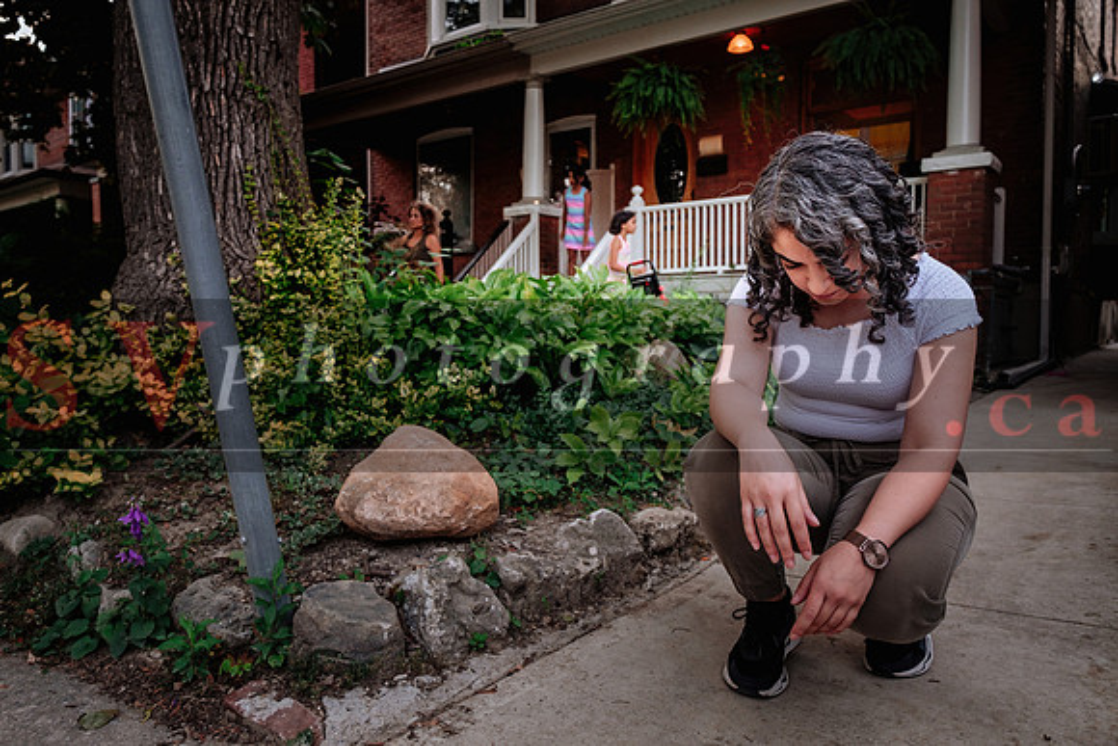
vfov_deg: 49.6
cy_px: 373
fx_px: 808
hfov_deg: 69.4
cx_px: 559
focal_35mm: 26
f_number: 4
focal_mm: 17.4
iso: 800
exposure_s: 1/200
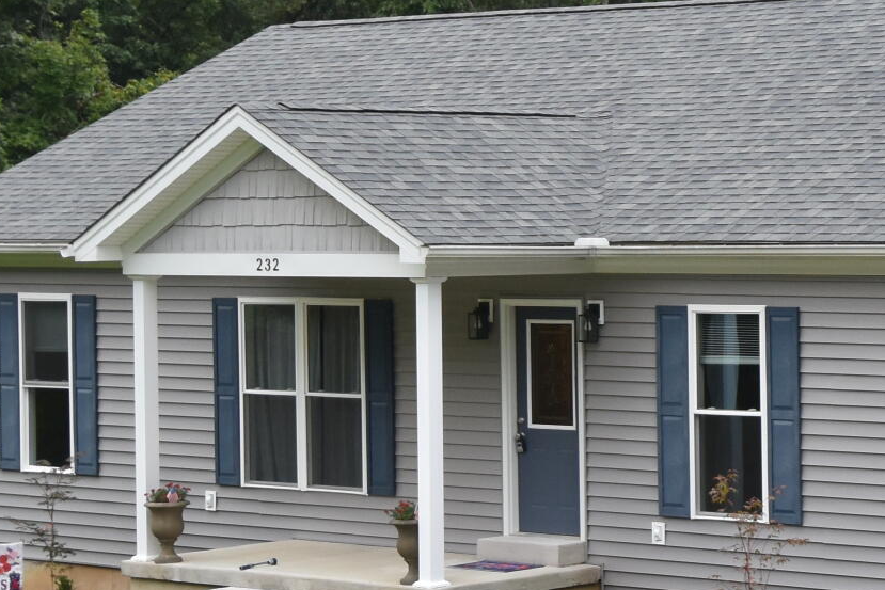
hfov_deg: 15.5
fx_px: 3069
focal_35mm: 125
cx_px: 1211
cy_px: 272
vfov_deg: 11.0
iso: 400
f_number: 6.3
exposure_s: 1/160
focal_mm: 23
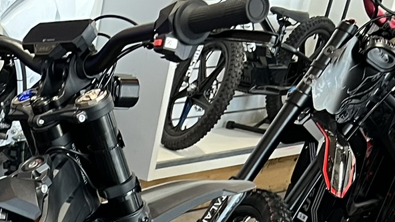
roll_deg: -3.4
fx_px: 1026
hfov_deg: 19.5
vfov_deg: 11.2
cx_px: -165
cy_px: 449
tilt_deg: -28.5
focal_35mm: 98
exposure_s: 1/60
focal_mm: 5.7
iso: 200
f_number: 1.5
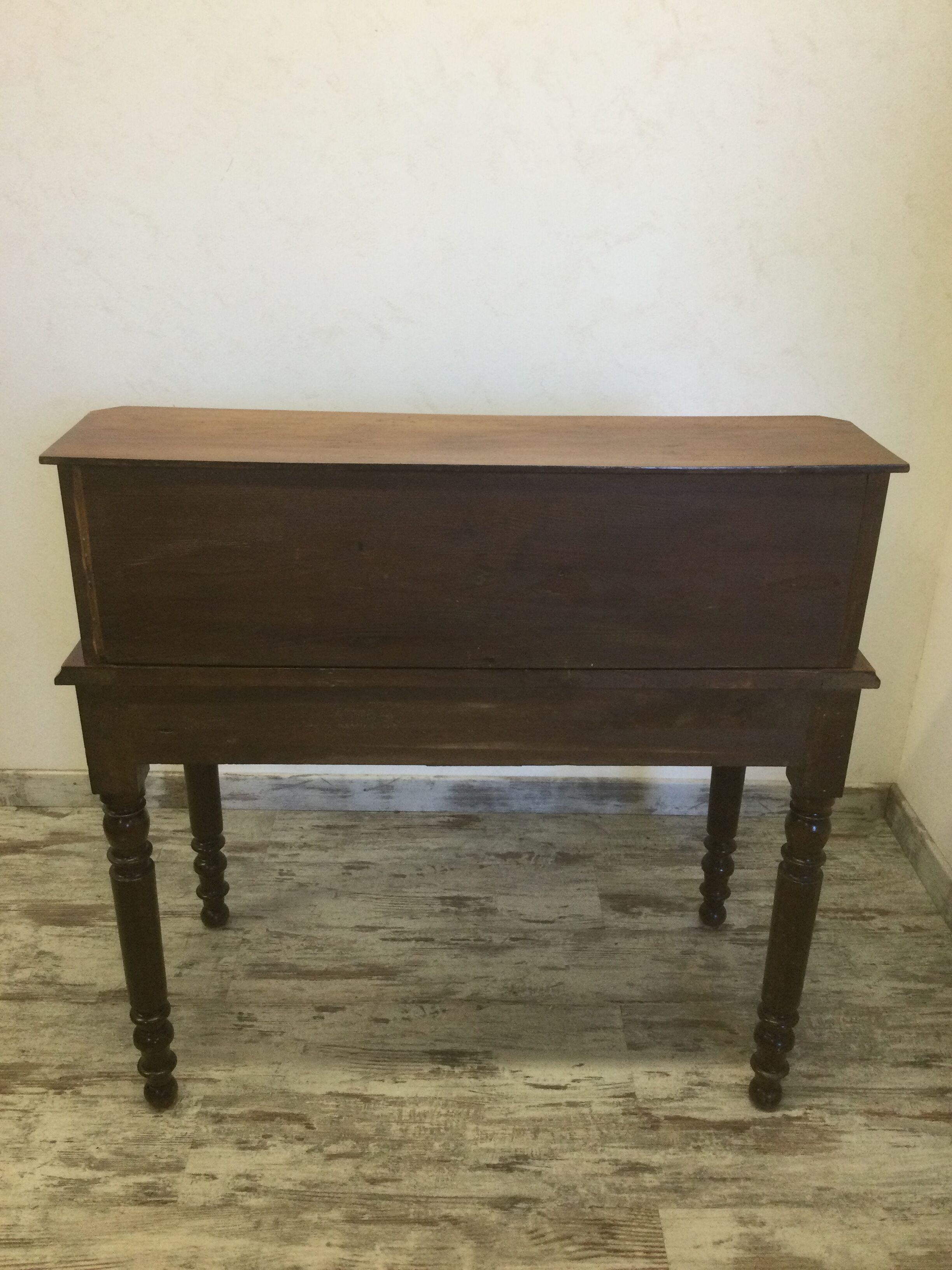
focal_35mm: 31
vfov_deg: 58.4
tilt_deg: -26.3
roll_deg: +0.1
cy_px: 635
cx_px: 476
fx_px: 1137
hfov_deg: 45.4
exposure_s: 1/33
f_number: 2.4
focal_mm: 3.3
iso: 64
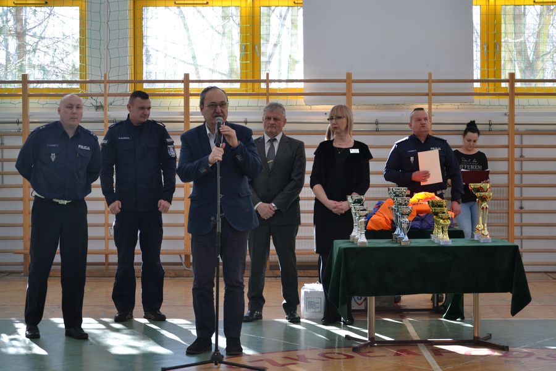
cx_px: 278
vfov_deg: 17.5
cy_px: 186
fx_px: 1205
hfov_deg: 26.0
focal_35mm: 78
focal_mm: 52
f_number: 5
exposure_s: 1/100
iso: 400
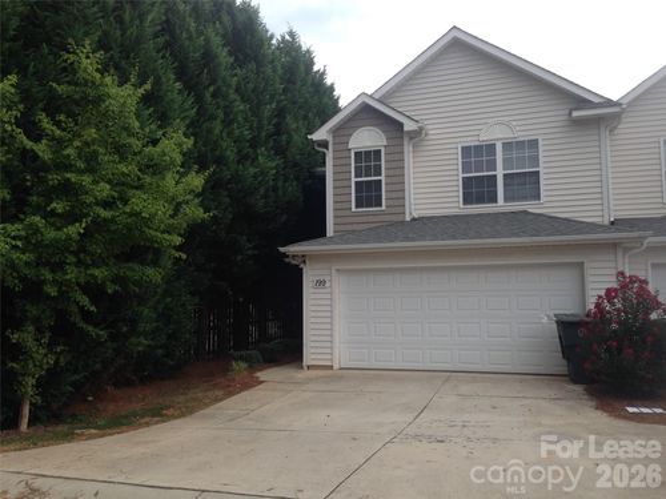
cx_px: 333
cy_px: 250
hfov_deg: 55.4
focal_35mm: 33
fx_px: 635
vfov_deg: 42.9
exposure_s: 1/390
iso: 50
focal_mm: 4.12
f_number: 2.4
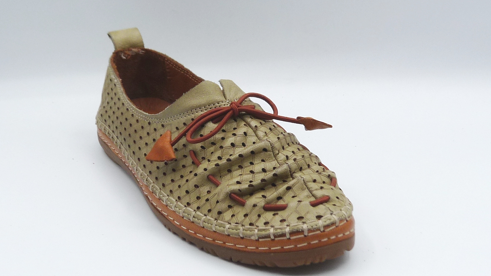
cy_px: 141
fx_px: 703
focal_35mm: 54
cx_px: 244
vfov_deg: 22.2
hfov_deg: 38.5
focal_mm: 4.8
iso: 100
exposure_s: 1/200
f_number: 5
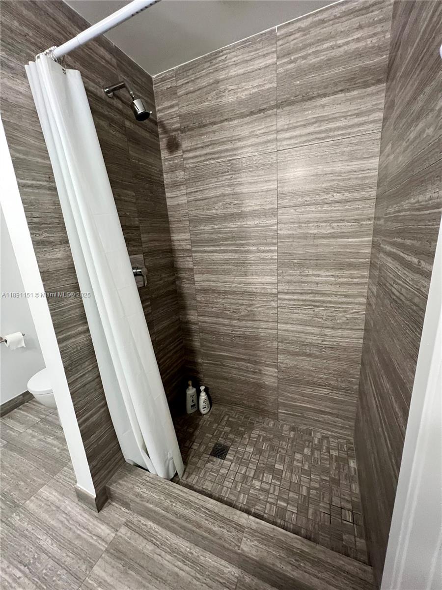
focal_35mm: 13
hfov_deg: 89.9
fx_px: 221
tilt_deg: -14.4
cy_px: 295
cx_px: 221
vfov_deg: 106.2
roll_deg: +3.8
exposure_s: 1/60
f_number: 1.8
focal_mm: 1.57
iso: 500
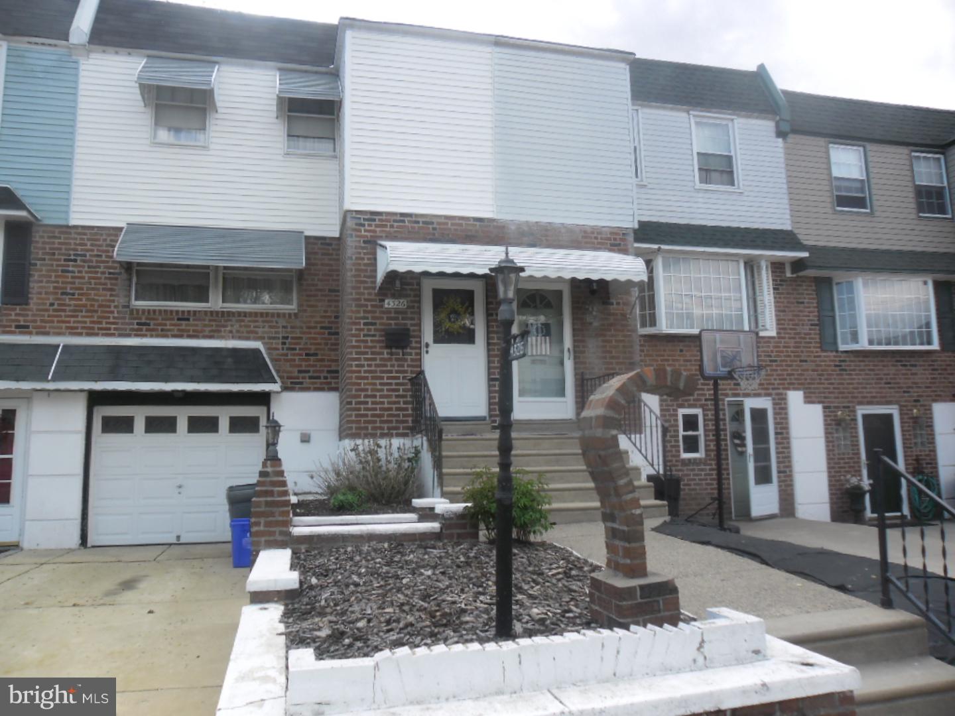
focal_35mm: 27
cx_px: 478
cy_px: 358
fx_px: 745
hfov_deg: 65.3
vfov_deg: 51.4
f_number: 3.5
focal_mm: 4.9
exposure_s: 1/378
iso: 80
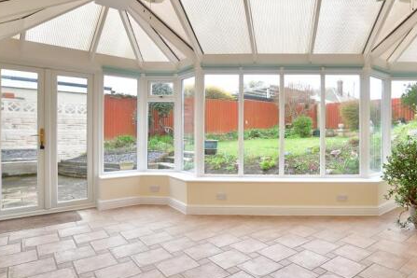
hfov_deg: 75.8
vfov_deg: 57.2
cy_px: 135
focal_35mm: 22
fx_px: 255
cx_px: 282
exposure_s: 1/50
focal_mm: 10
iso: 200
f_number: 8
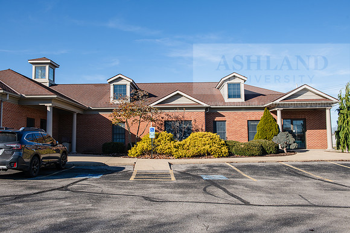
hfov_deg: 58.7
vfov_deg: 41.1
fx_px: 311
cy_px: 116
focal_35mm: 32
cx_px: 175
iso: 160
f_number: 7.1
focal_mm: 32
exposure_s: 1/400
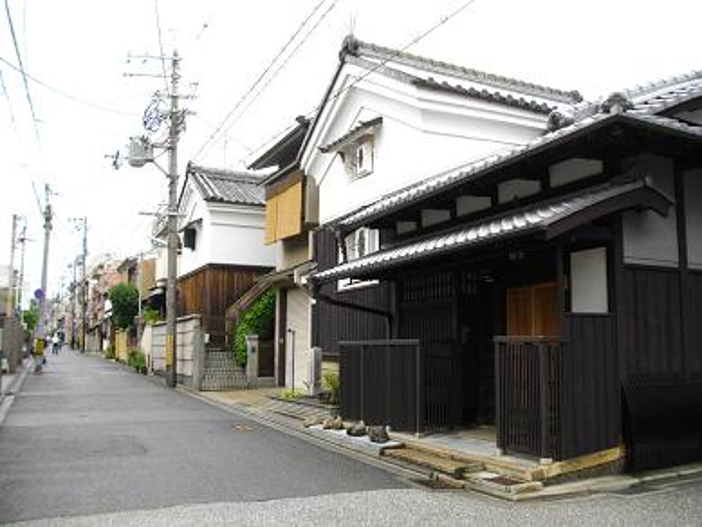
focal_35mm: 32
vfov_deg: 44.2
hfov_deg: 56.8
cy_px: 264
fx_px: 649
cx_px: 351
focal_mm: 5.7
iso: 100
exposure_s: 1/320
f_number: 2.9
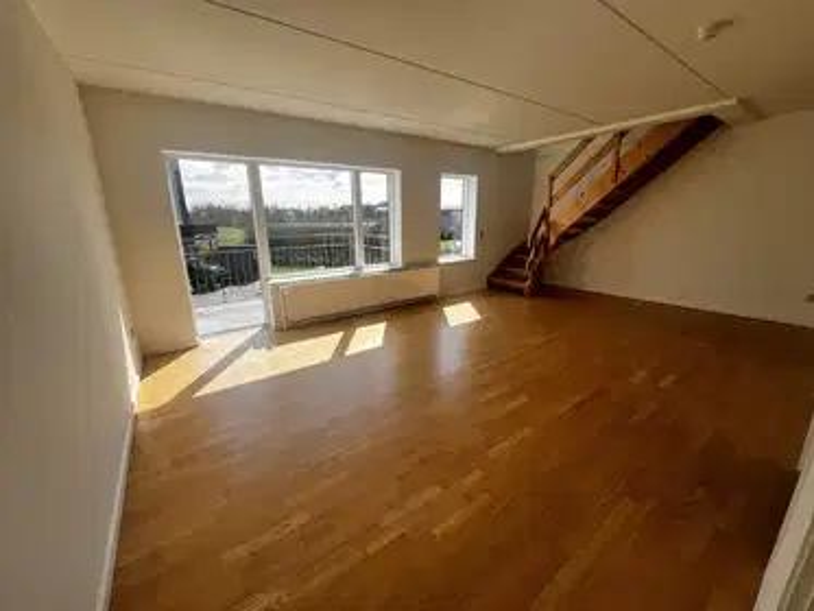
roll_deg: +1.0
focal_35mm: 13
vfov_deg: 89.9
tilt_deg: -14.6
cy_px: 306
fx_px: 306
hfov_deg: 106.2
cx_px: 407
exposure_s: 1/903
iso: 32
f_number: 1.8
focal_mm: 1.57
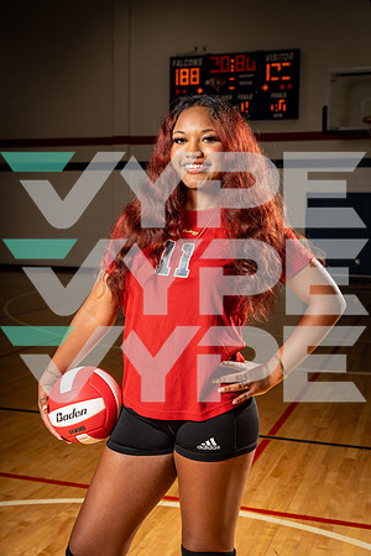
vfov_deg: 42.7
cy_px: 278
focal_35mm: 46
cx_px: 186
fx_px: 711
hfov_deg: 29.2
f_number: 5.6
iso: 125
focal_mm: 46
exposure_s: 1/250
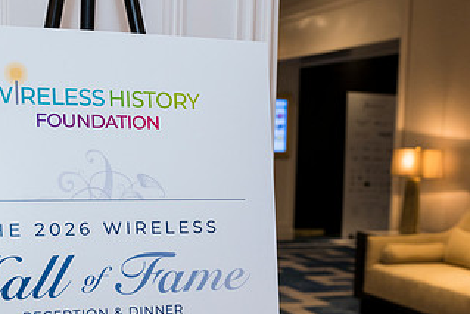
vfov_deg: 21.8
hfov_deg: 32.8
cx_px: 184
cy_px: 282
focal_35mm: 61
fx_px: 796
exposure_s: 1/125
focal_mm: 33.5
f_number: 4
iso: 800
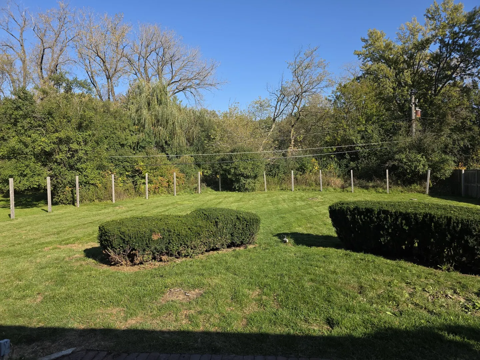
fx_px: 319
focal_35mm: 23
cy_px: 180
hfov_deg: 73.9
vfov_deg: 58.9
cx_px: 240
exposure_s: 1/607
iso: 12
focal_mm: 6.3
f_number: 1.7
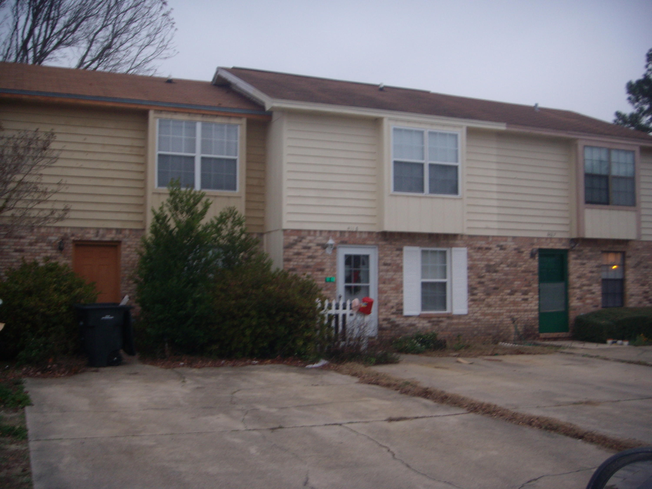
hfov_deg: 49.0
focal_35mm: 38
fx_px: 716
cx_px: 326
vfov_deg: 37.7
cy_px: 244
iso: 64
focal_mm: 6.4
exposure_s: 1/30.3
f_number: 3.5
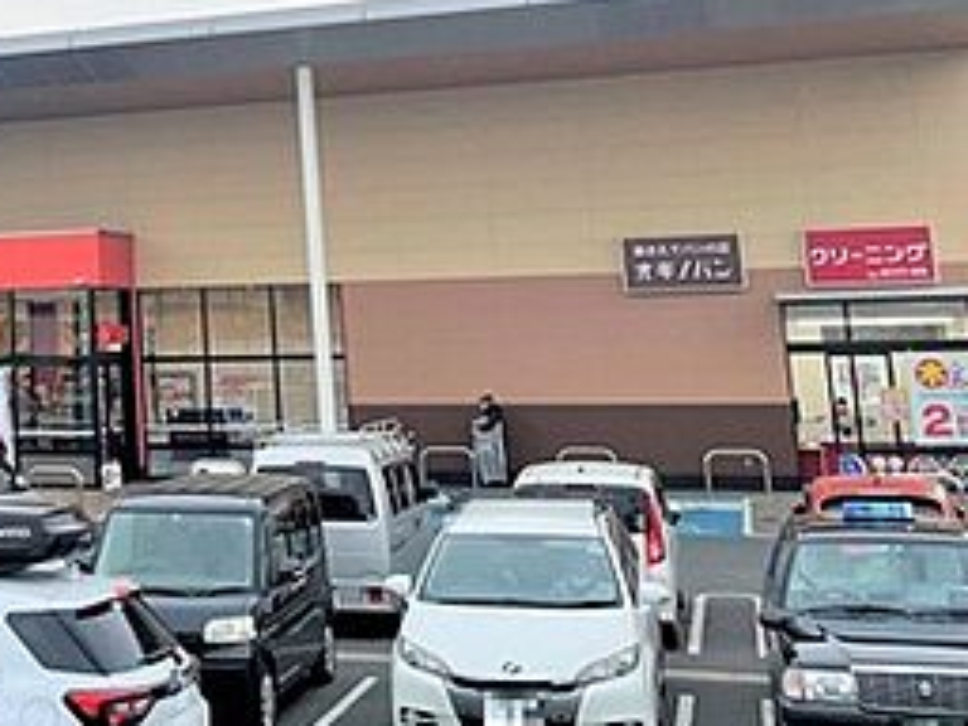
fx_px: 1762
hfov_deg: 28.0
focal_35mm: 63
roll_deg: +0.6
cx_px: -95
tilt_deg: +10.8
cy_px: 59
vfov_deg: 22.7
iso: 32
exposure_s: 1/831
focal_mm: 4.2
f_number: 1.6
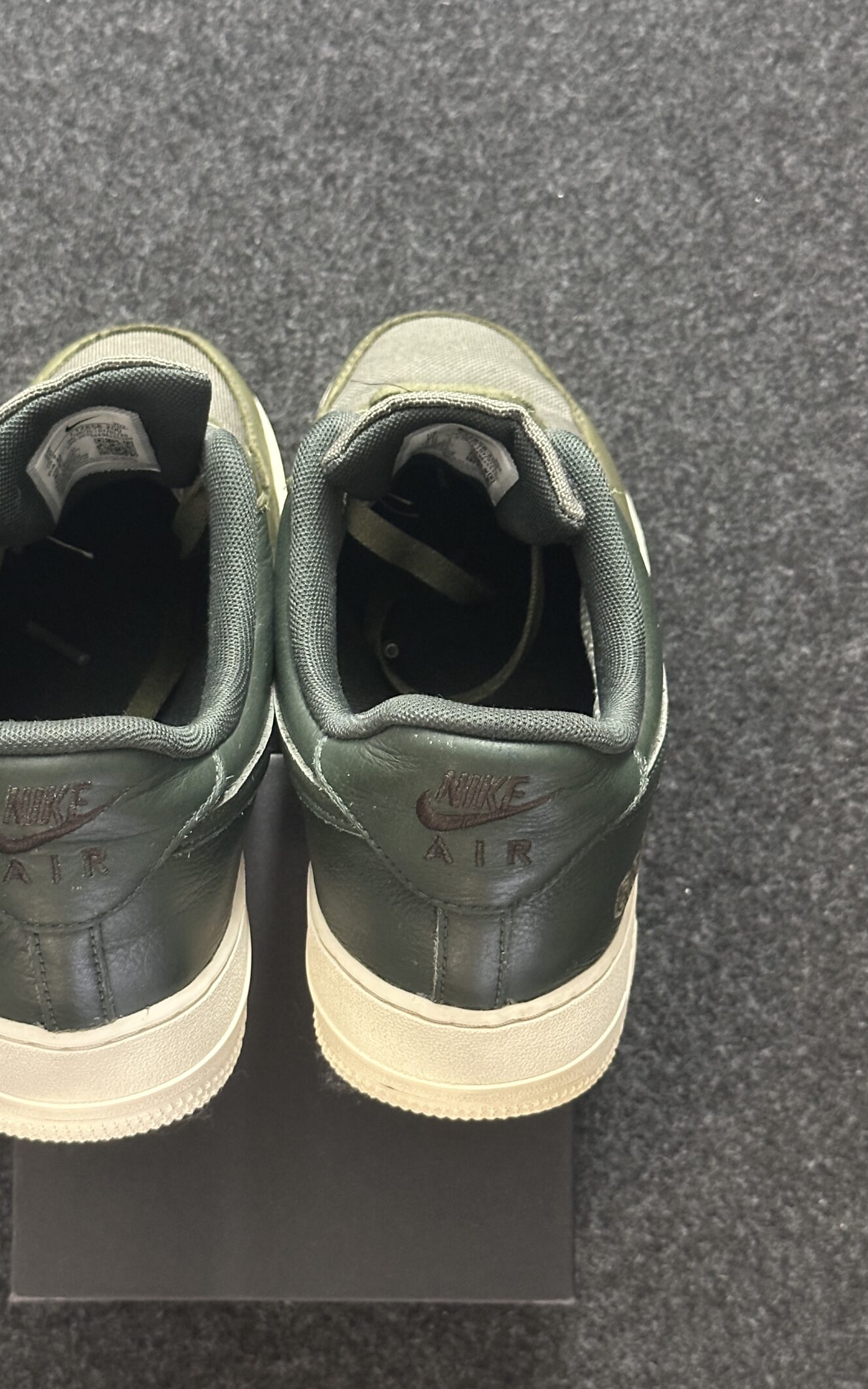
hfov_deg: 21.2
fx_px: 2308
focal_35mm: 61
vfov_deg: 33.4
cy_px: 762
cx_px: 313
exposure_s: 1/25
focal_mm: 6.86
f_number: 1.78
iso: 500
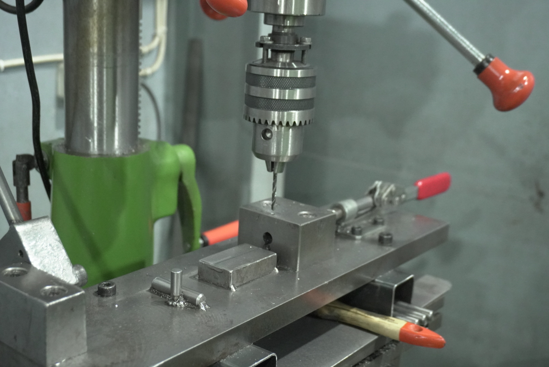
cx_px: 274
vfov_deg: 28.1
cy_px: 184
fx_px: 733
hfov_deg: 41.1
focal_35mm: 48
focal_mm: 32
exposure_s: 1/50
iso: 5000
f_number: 5
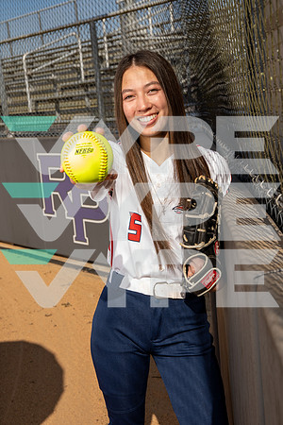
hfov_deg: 26.0
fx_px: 613
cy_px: 212
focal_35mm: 52
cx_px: 142
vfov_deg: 38.2
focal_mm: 52
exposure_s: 1/250
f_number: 8
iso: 64
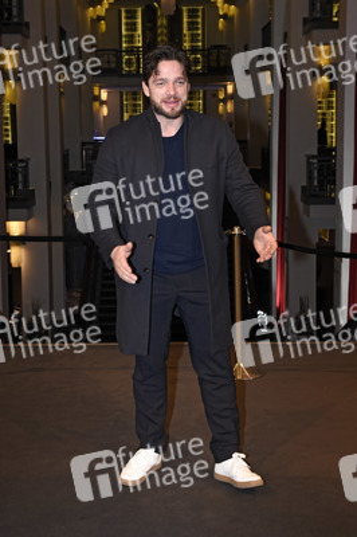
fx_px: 782
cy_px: 268
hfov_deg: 25.7
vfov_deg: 37.9
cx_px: 178
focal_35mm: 52
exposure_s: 1/80
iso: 800
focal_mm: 35
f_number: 6.3
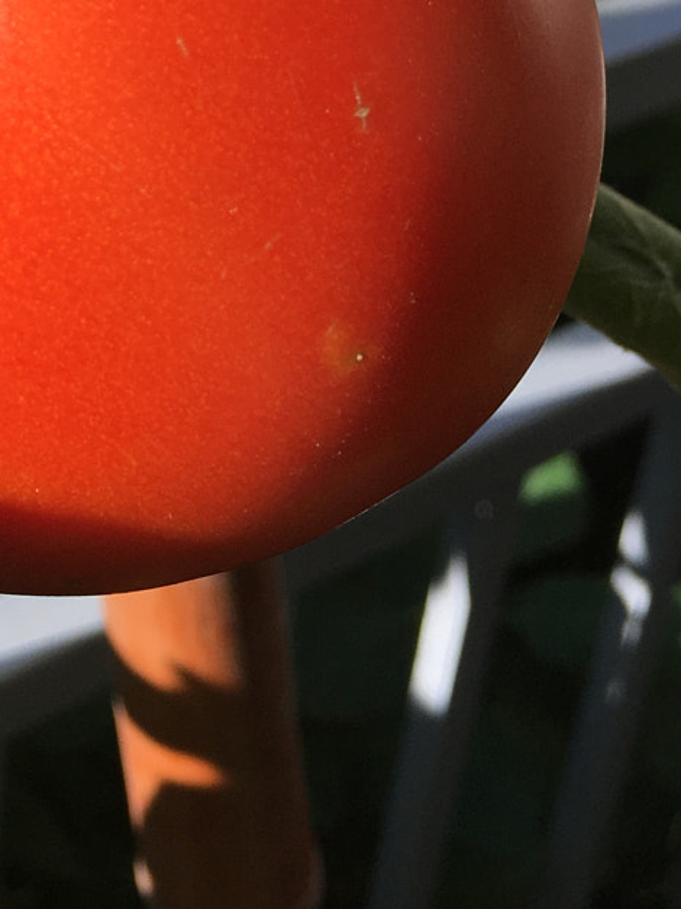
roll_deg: -1.6
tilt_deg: -25.9
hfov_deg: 19.1
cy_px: -232
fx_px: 1942
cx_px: -68
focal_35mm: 74
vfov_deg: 23.6
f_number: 2.2
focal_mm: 4.15
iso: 25
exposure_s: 1/732
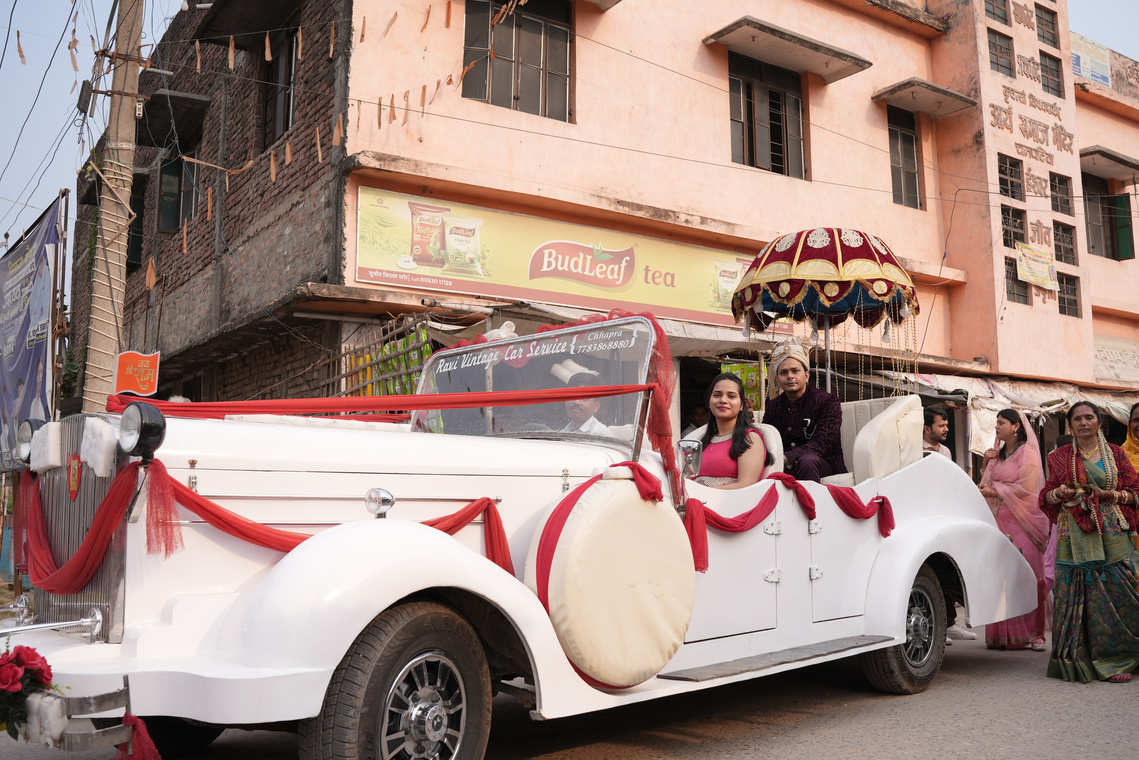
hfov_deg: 54.4
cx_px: 570
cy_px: 380
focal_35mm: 35
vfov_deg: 37.9
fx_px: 1107
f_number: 5.6
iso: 160
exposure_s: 1/250
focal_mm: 35
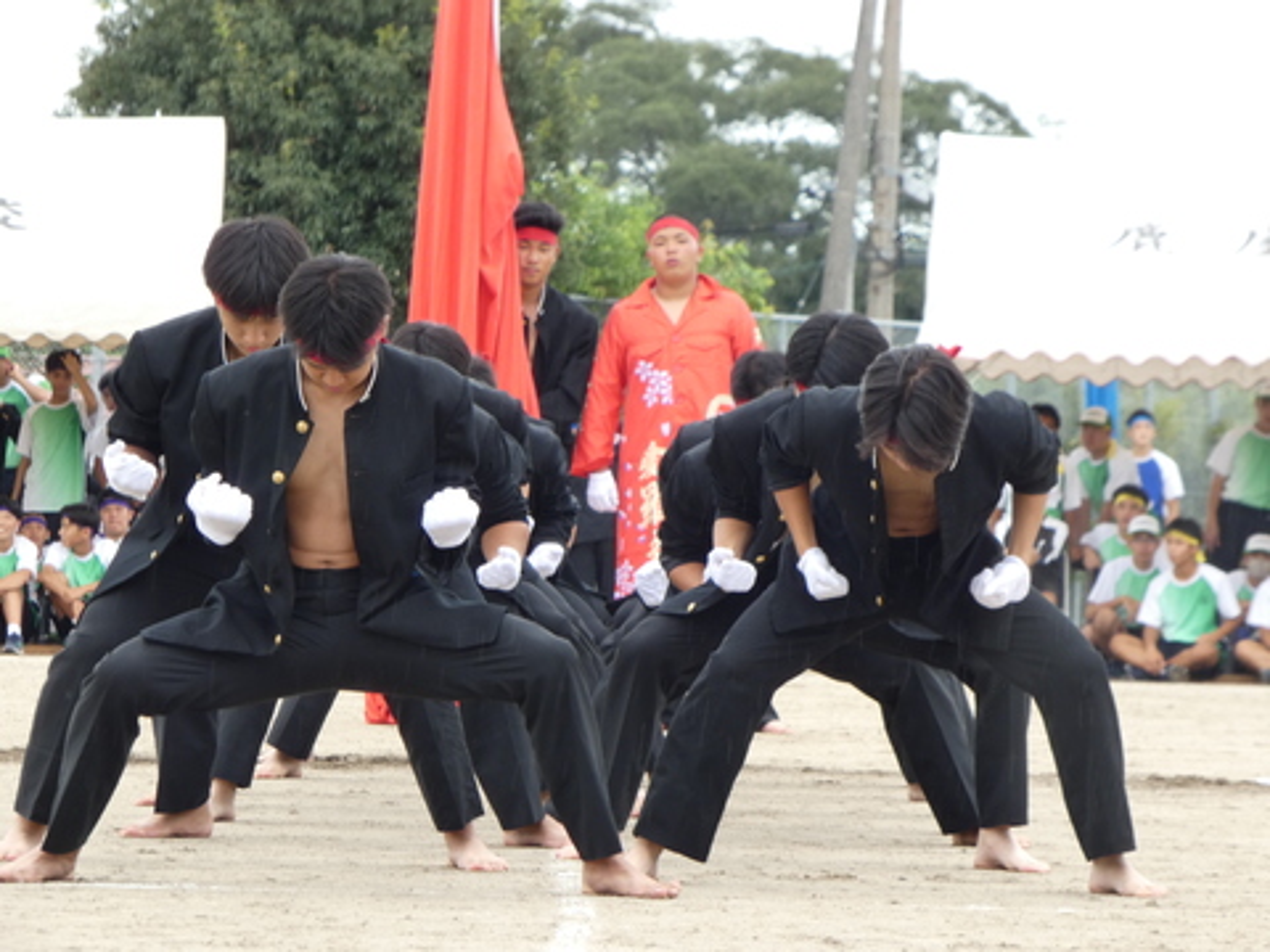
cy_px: 476
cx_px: 635
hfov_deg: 6.6
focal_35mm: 300
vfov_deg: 5.0
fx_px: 11006
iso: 125
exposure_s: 1/80
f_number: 5.5
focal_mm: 53.8
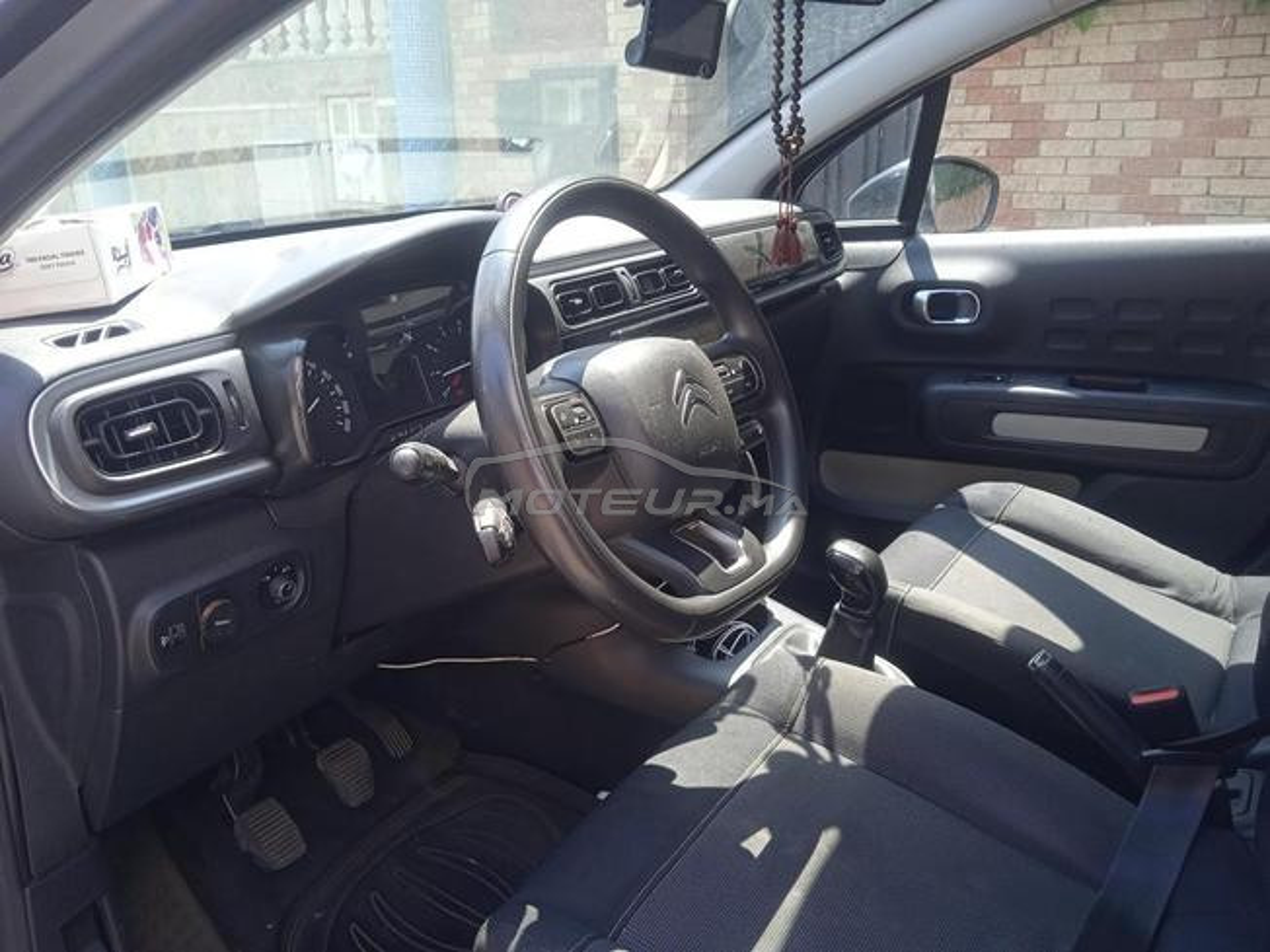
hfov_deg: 63.4
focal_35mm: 28
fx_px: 1027
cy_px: 476
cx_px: 635
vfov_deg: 49.7
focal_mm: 3.43
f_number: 2.2
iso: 100
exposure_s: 1/123
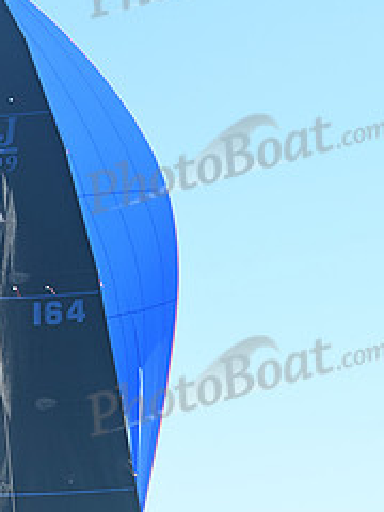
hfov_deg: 9.0
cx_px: -22
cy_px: 301
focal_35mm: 163
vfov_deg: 12.1
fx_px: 2411
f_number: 4.5
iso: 320
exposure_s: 1/1000
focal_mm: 70
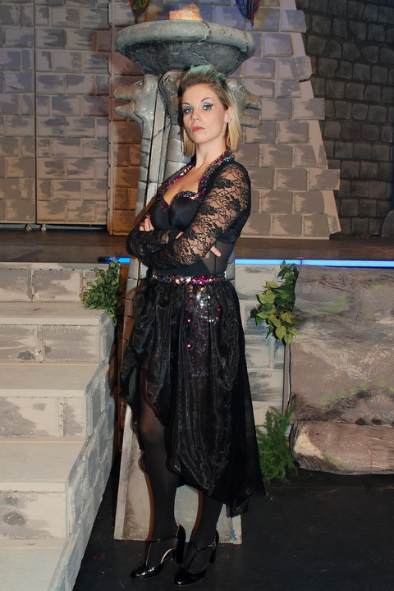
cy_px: 296
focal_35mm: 33
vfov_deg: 57.2
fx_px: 542
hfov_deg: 40.0
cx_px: 197
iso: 320
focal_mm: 22
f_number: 5.6
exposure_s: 1/60
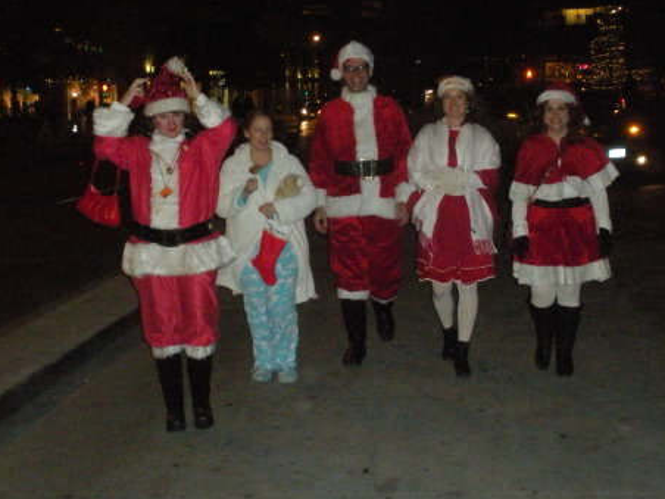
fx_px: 980
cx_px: 397
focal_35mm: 51
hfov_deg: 37.4
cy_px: 196
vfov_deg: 28.5
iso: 800
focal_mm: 6.3
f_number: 3.5
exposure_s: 1/60
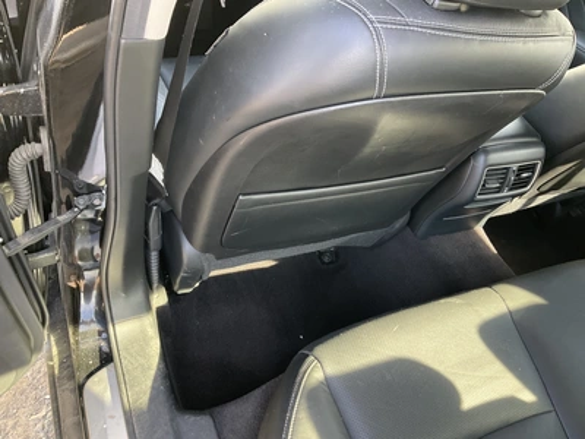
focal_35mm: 29
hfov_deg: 61.7
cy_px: 220
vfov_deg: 48.2
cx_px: 292
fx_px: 490
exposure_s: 1/70
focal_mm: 3
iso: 64
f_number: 1.8
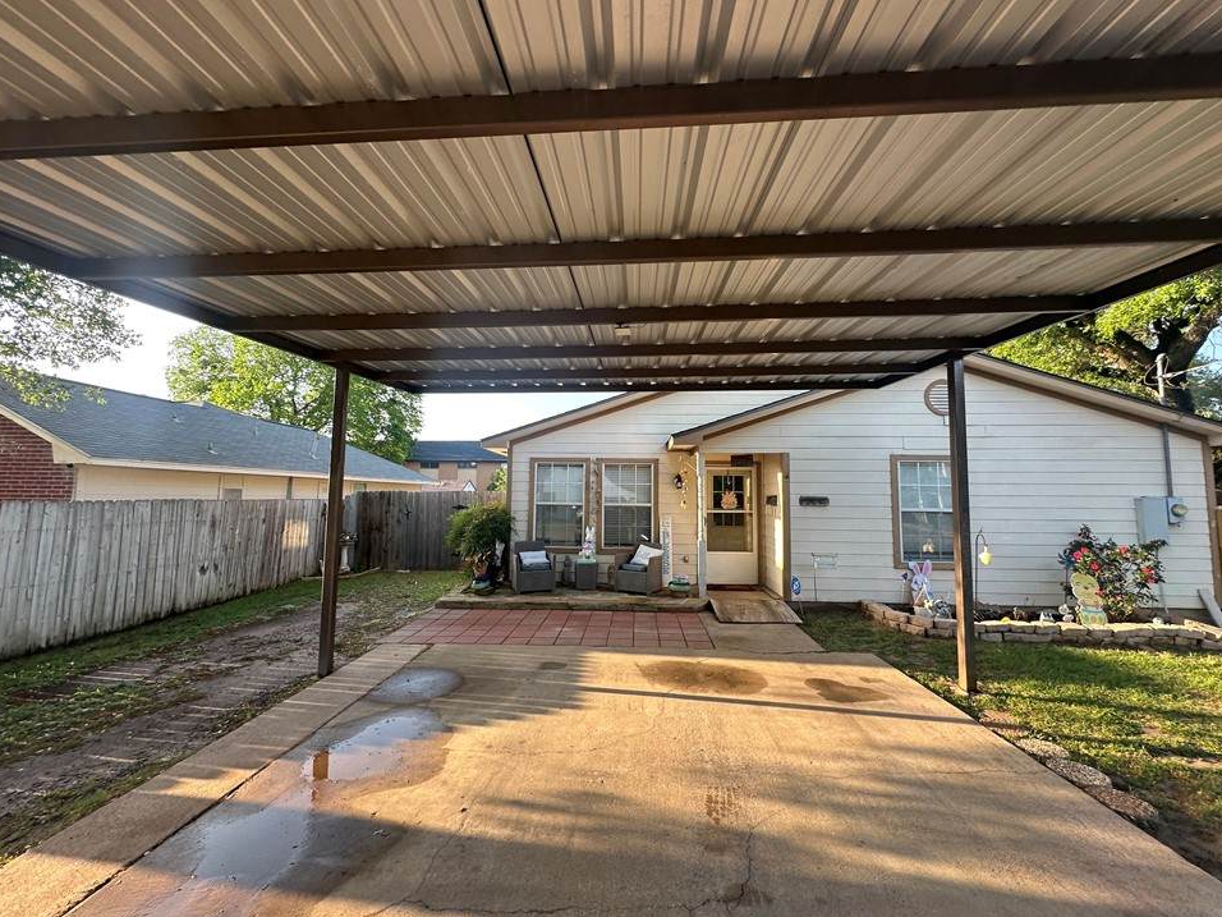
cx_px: 606
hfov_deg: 98.2
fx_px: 530
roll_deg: -1.3
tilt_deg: +4.2
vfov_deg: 81.7
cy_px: 450
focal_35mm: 15
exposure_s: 1/138
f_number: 2.2
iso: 40
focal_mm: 2.22
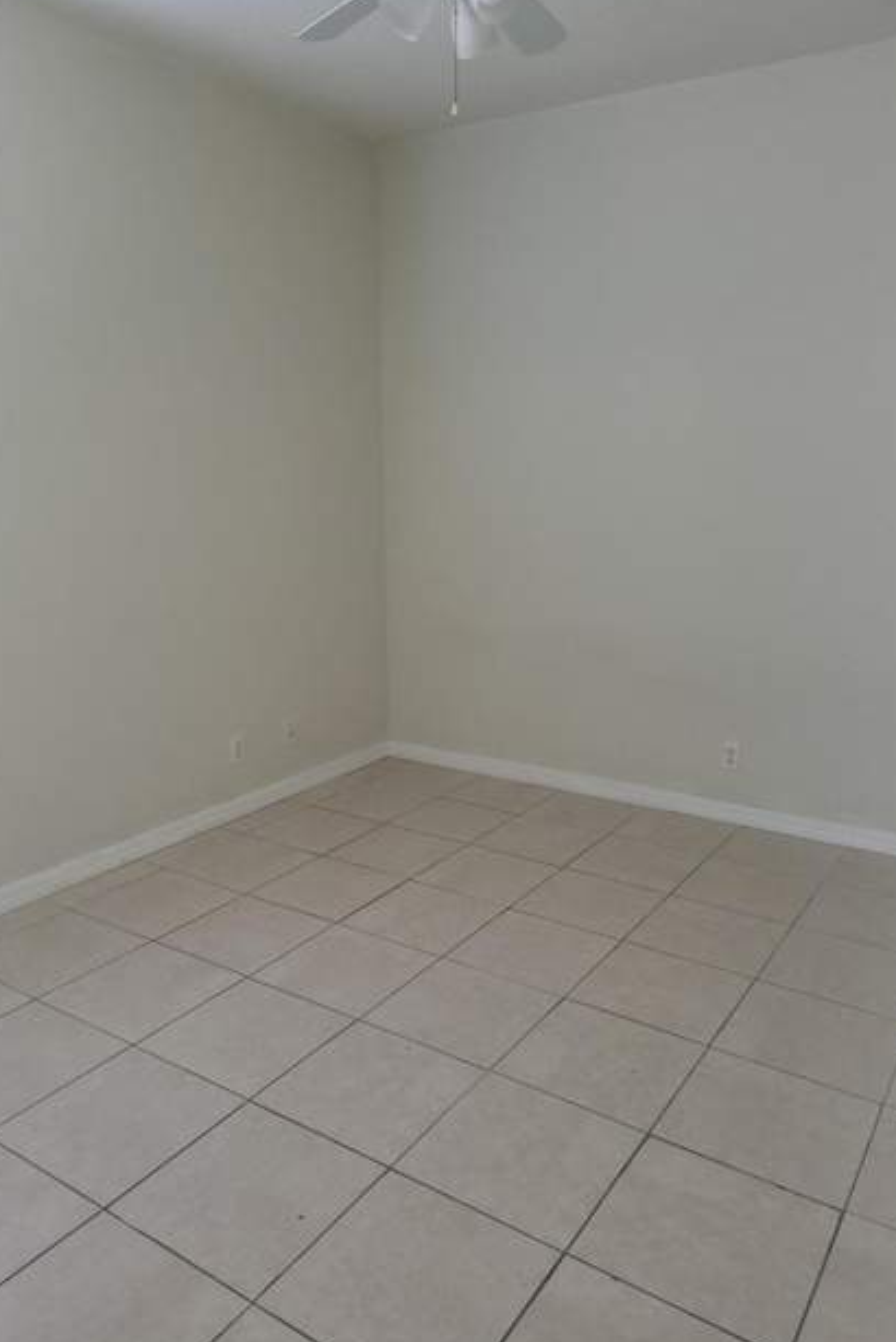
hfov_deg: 49.6
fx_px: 969
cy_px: 671
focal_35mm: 26
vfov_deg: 69.4
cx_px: 439
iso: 125
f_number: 1.8
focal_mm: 5
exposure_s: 1/24
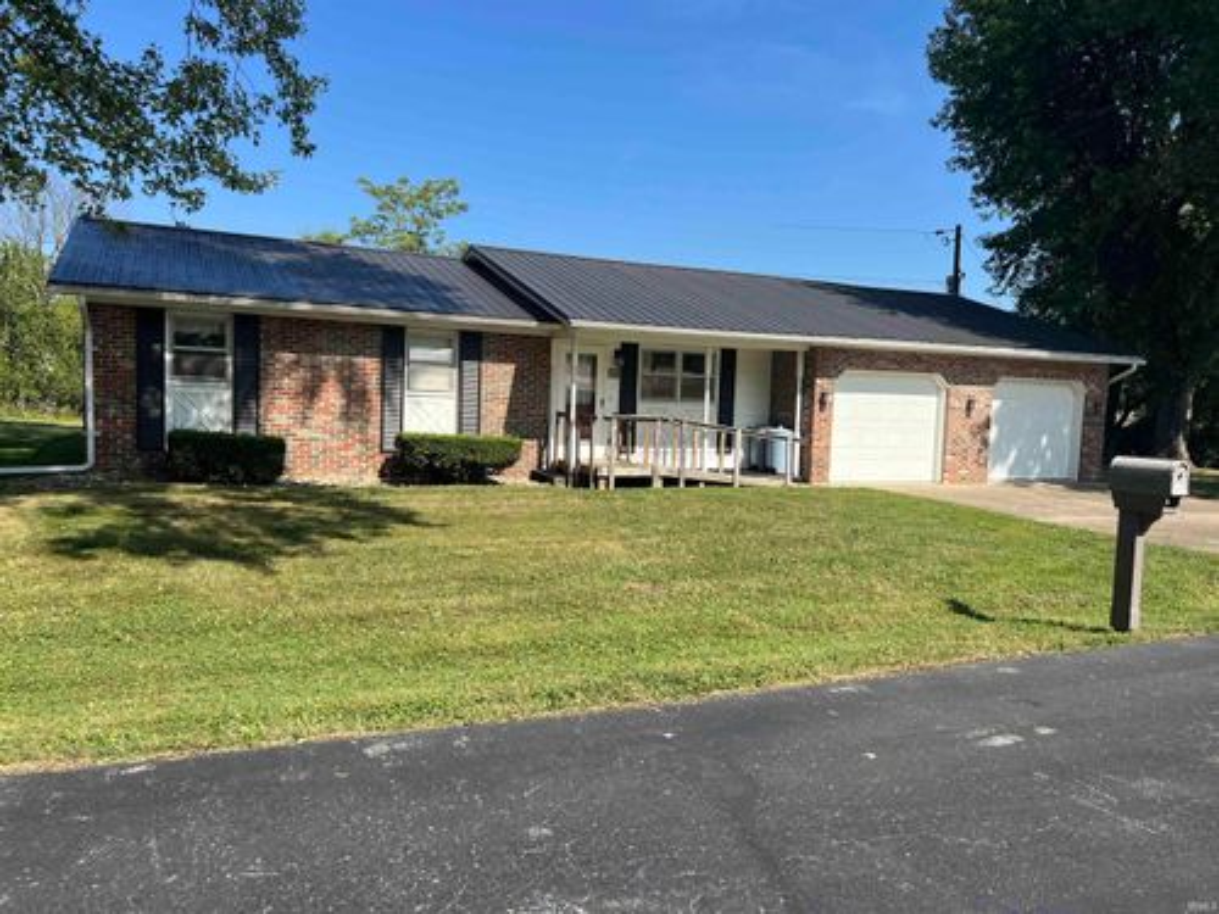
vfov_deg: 53.1
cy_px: 457
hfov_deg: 67.3
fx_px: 916
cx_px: 610
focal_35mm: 26
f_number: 1.5
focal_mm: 5.7
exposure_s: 1/2762
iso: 50
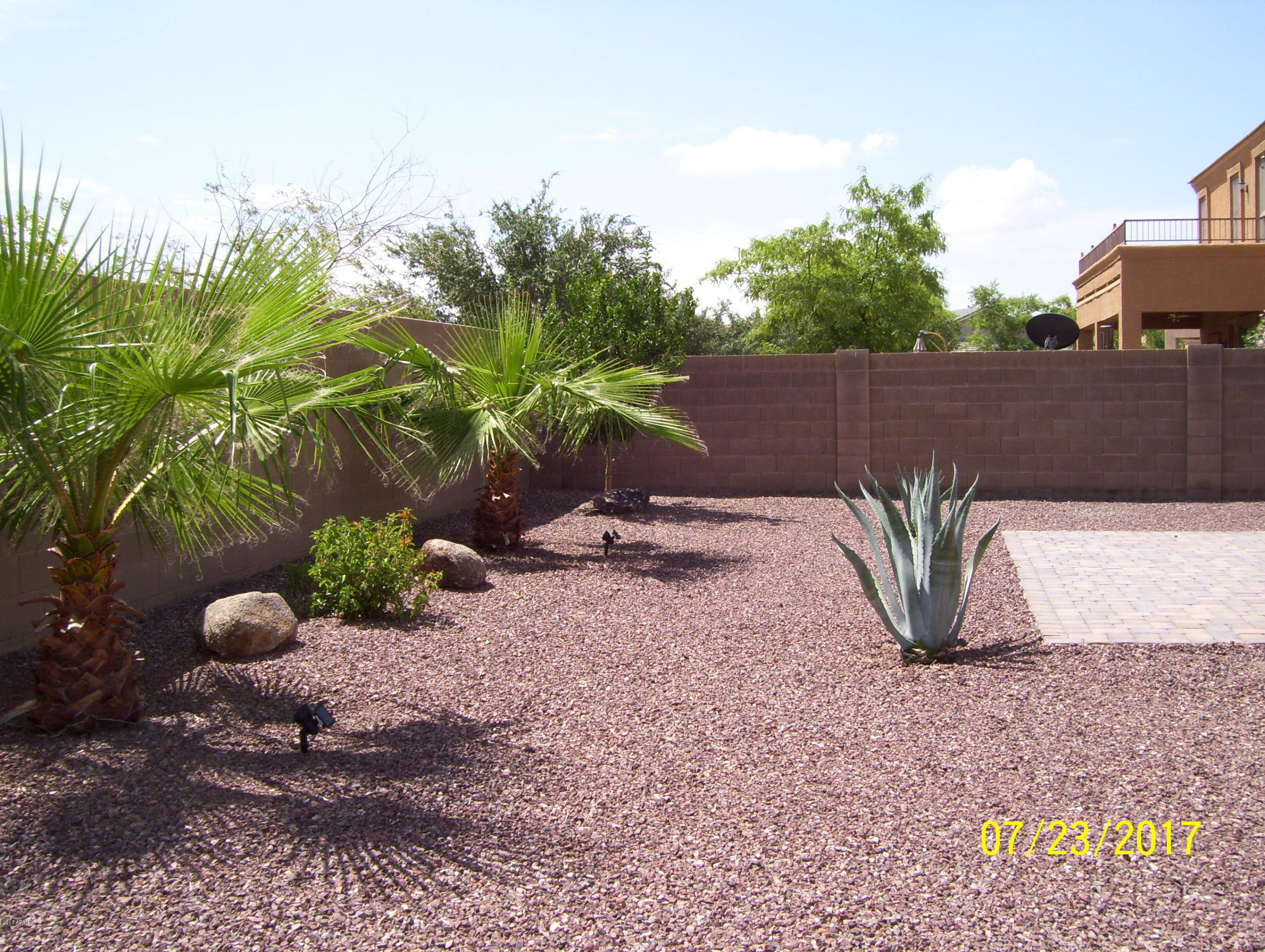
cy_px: 476
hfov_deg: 51.3
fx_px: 1317
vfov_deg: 39.7
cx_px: 632
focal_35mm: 36
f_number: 4.8
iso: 80
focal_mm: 6
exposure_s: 1/500
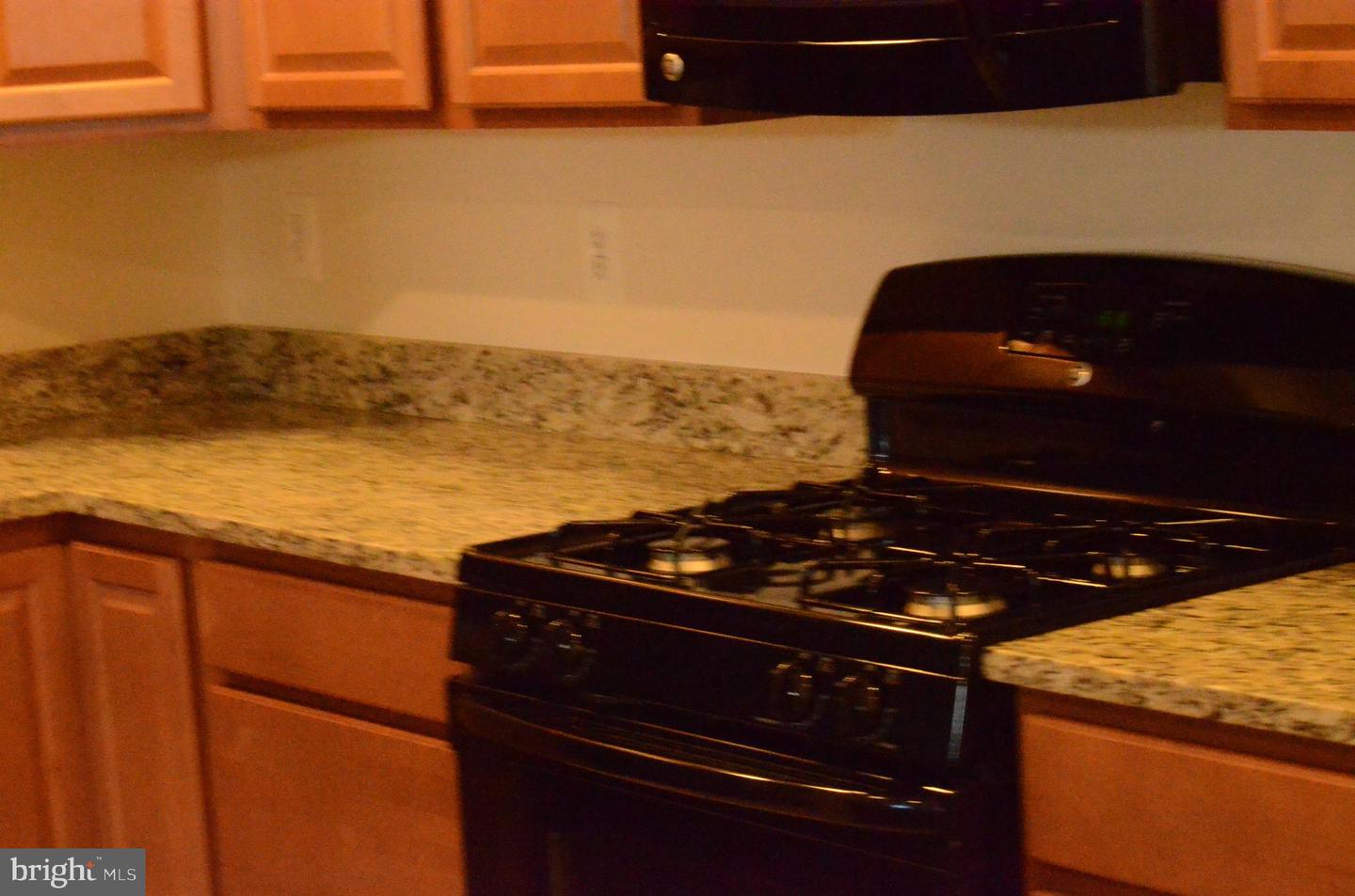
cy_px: 448
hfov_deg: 24.7
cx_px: 678
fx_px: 3098
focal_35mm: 82
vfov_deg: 16.5
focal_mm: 55
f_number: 14
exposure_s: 1/40
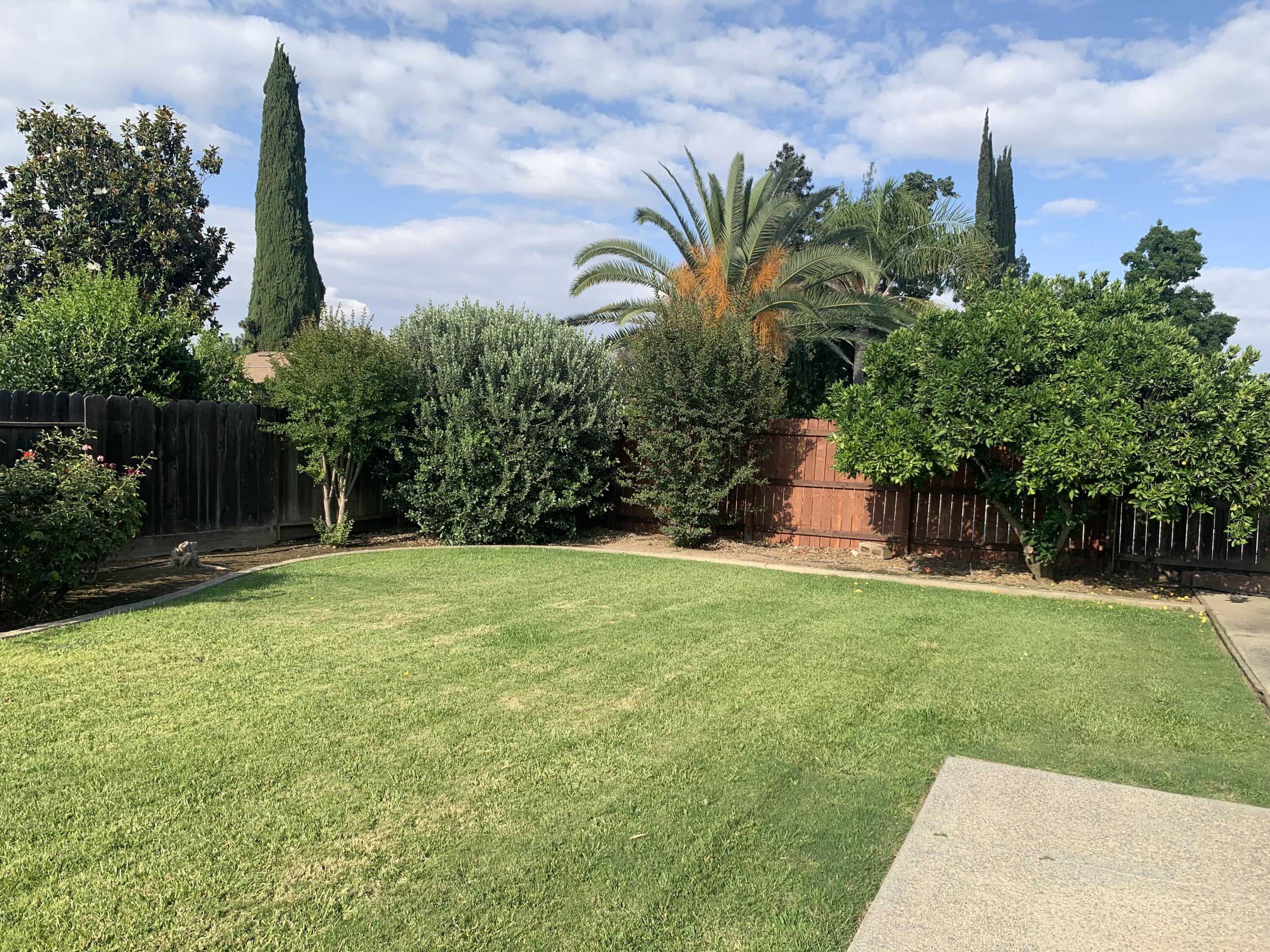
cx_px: 635
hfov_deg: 67.3
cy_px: 476
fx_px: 954
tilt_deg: -1.9
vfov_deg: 53.1
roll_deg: -1.6
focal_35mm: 26
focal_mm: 4.25
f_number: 1.8
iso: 25
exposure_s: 1/1610
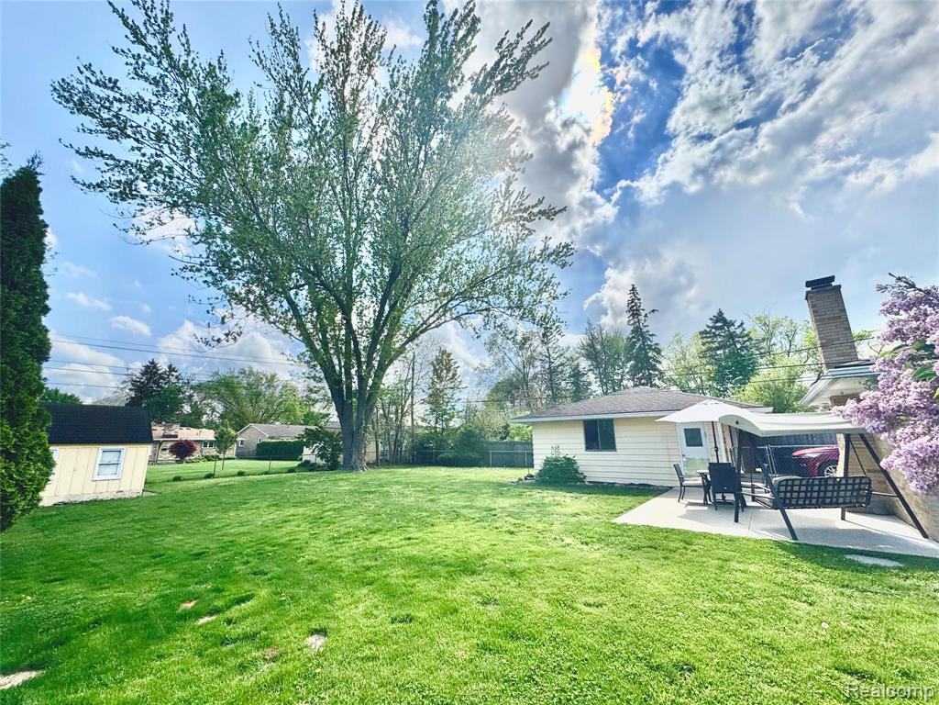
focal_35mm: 14
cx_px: 470
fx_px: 380
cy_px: 352
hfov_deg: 102.1
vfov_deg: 85.7
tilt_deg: +14.6
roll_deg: +1.3
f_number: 2.2
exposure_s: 1/3906
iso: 50
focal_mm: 2.22
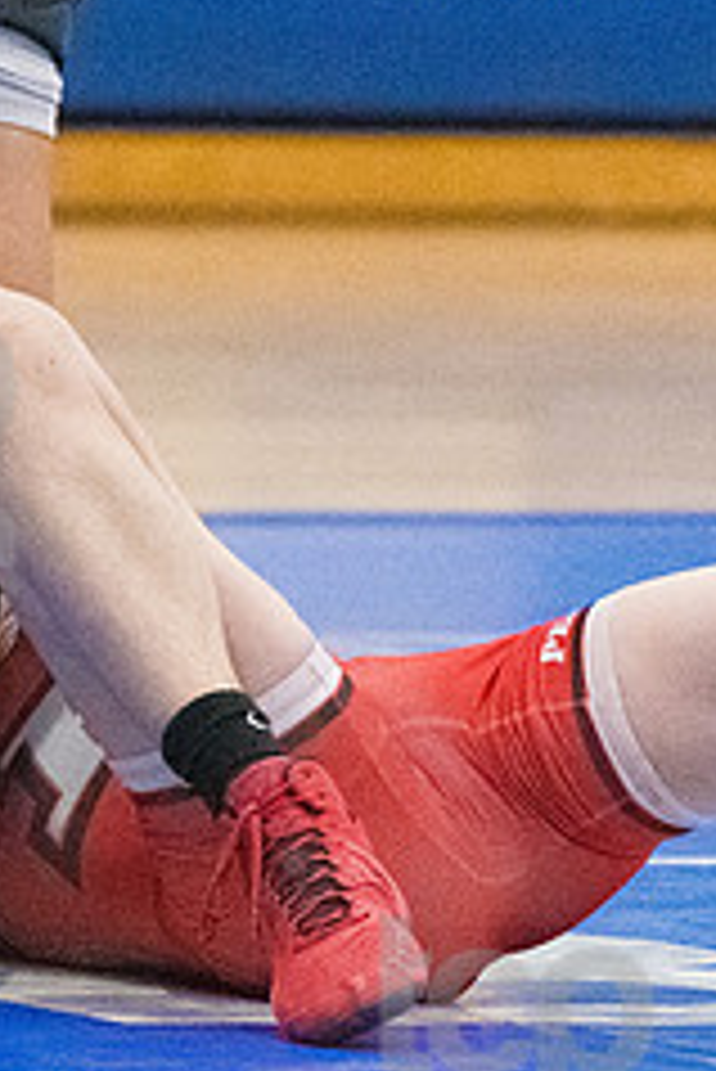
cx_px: -122
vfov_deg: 2.8
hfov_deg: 1.9
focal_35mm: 731
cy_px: 446
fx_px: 21775
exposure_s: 1/1600
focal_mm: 200
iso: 10000
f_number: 4.5
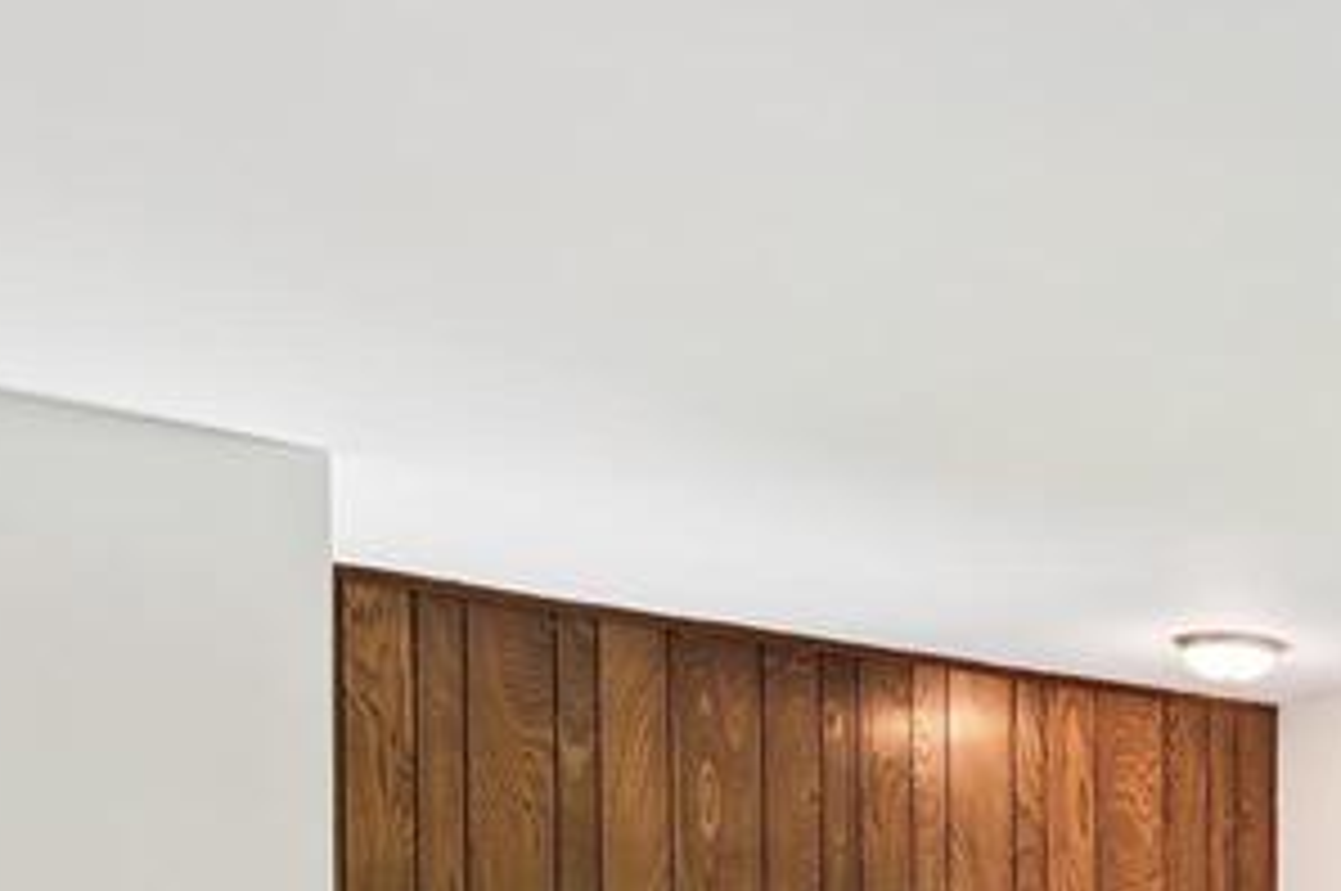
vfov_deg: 22.7
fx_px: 2046
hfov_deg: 30.2
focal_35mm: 55
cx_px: 1656
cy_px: 1060
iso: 100
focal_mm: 16
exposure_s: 1/6
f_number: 8
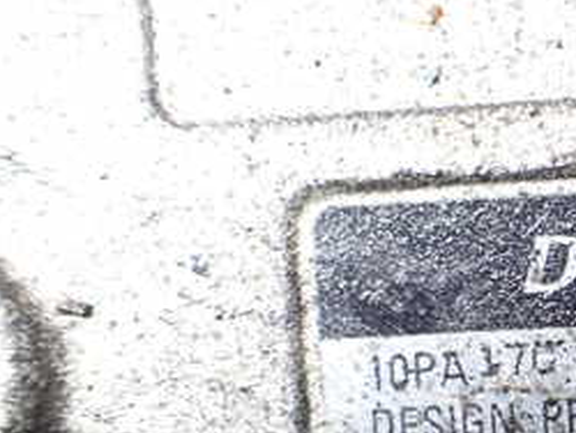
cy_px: 366
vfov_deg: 20.2
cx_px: 684
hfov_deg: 24.5
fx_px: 1199
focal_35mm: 72
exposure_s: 1/100
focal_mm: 5.4
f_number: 2.3
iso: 800
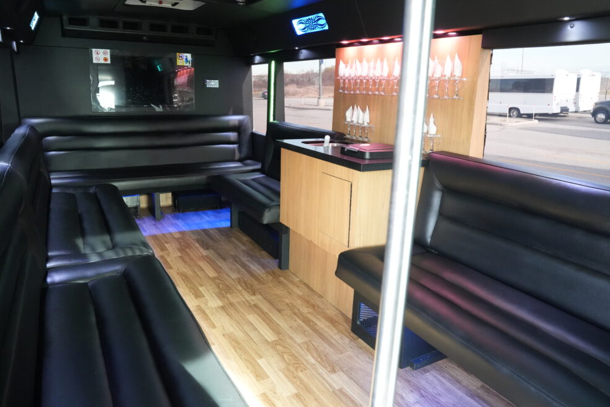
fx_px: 424
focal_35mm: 25
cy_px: 196
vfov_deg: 51.3
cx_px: 307
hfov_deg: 71.5
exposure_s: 1/60
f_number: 6.3
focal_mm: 24
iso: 8000
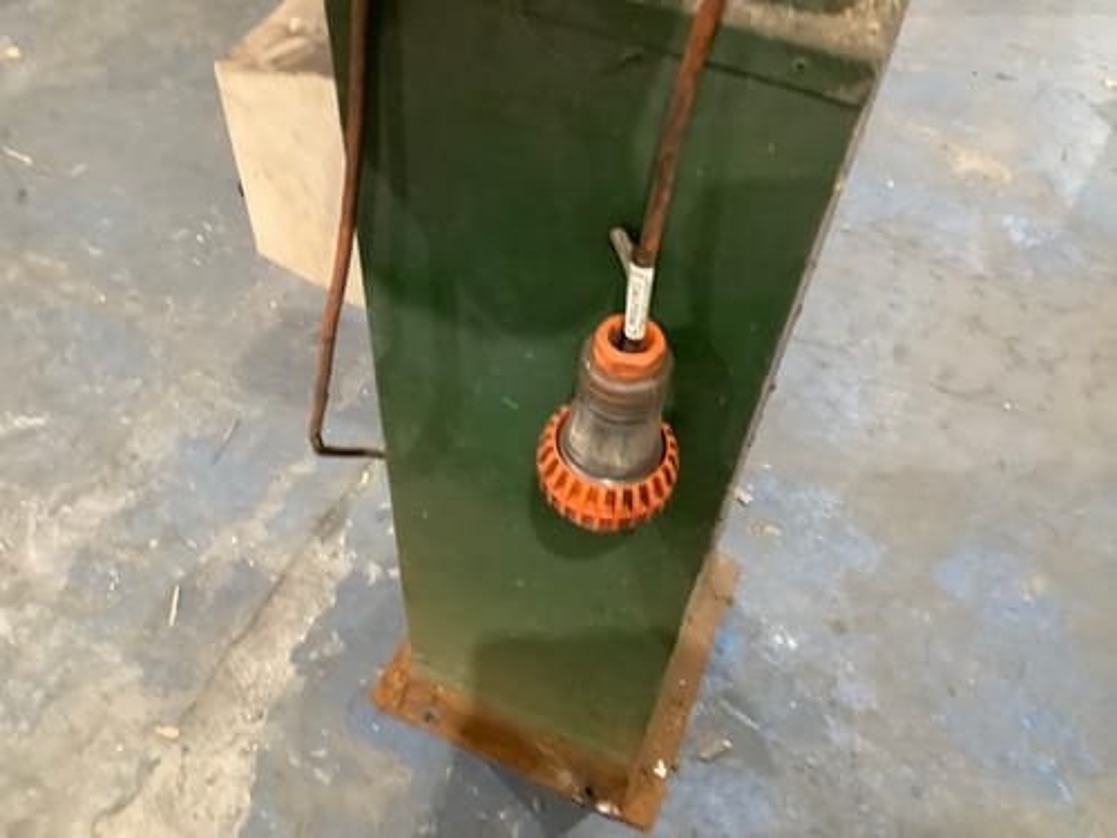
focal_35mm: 31
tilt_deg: -51.1
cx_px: 558
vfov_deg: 45.4
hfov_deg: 58.4
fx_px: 1000
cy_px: 419
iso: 320
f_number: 2.4
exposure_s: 1/33
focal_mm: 3.3
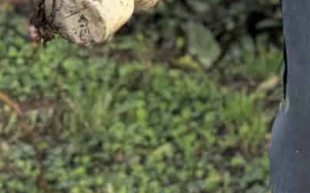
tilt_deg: -9.3
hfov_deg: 11.2
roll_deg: -1.2
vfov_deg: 6.3
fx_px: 1495
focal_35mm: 177
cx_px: 520
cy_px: -524
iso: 50
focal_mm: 5.96
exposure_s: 1/1311
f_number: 1.6
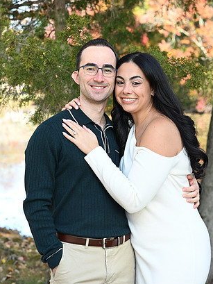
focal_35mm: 116
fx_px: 951
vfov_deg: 17.0
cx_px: 108
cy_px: 172
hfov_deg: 12.8
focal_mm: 85
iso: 320
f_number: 6.3
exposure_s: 1/160
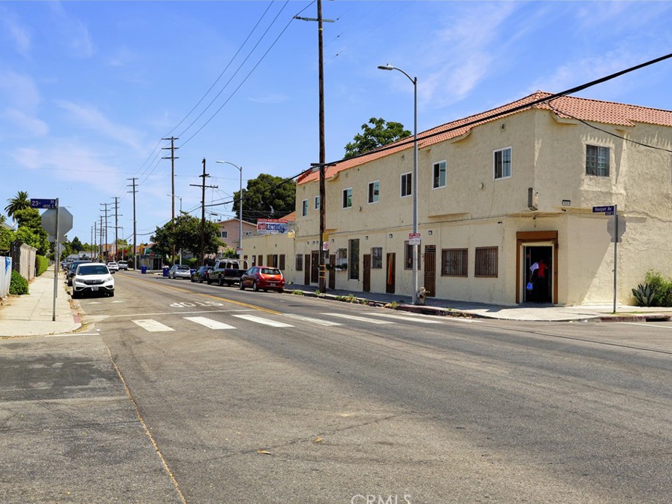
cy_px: 256
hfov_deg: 55.4
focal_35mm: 33
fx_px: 641
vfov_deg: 42.9
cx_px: 345
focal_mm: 20
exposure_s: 1/100
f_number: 7.1
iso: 100
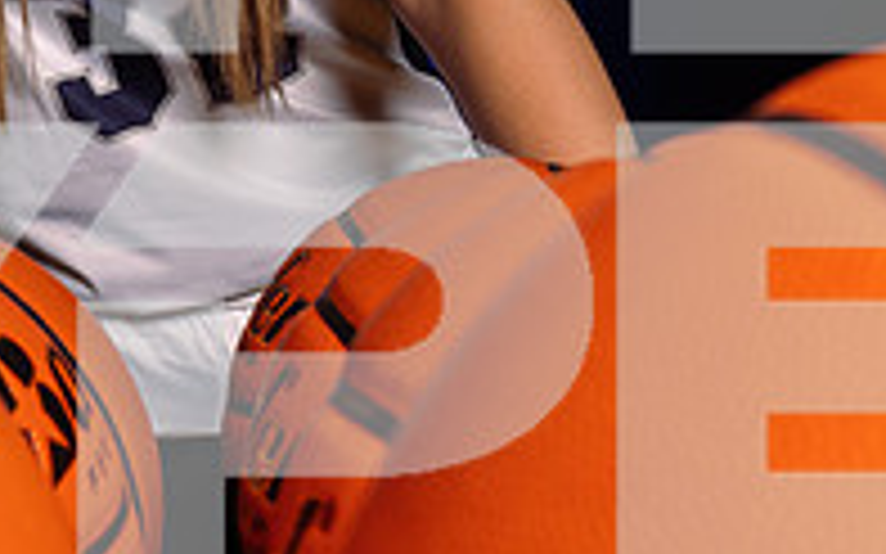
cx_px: 4
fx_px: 2535
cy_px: -182
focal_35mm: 105
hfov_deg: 19.3
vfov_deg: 12.1
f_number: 8
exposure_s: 1/200
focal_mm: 35
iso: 320
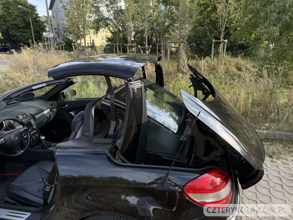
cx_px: 146
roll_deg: +0.3
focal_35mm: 24
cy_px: 110
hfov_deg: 71.6
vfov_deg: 56.8
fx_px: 203
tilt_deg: -16.4
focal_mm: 6.76
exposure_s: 1/898
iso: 80
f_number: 1.78
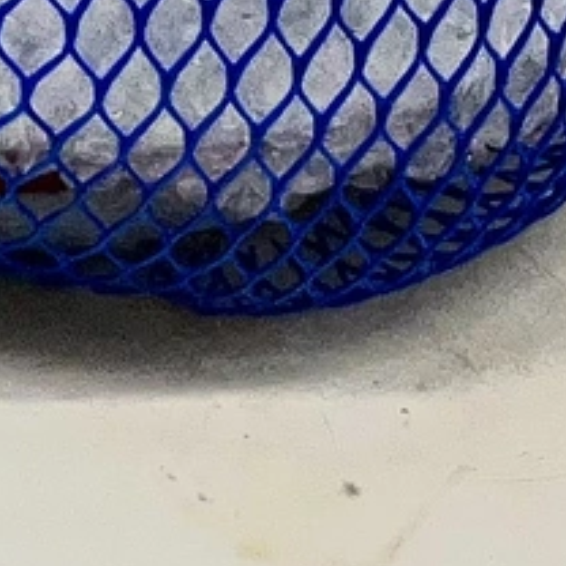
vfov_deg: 6.3
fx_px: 4569
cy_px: -1317
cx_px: -724
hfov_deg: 6.8
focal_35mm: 247
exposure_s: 1/120
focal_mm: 3
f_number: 1.8
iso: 32
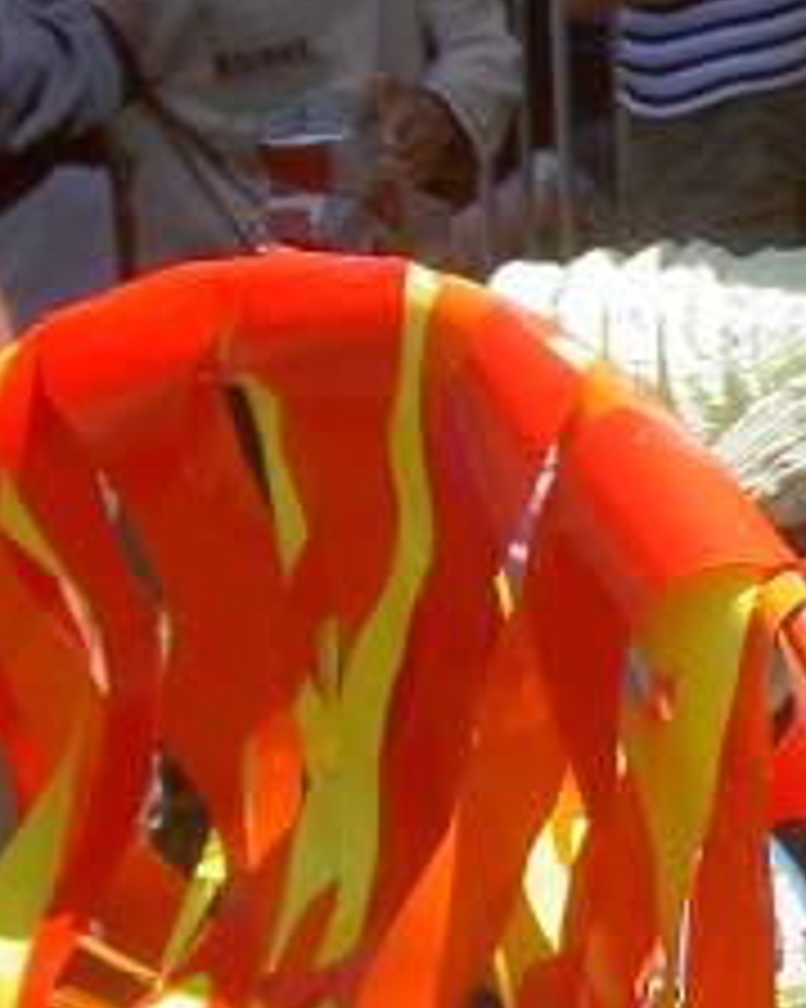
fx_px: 4058
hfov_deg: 10.5
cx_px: 1531
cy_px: 702
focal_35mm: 136
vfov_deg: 14.1
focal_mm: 8
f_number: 4.7
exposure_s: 1/320
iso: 100
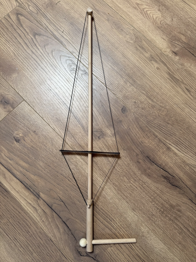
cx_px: 98
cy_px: 131
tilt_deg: -80.5
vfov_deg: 71.6
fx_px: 181
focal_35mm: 24
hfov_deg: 56.8
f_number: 1.78
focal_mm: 6.76
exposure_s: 1/136
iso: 50
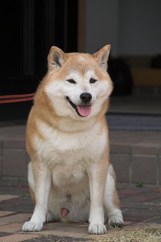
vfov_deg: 6.9
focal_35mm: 300
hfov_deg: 4.6
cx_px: 80
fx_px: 2014
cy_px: 121
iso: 400
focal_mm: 200
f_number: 9
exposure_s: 1/250
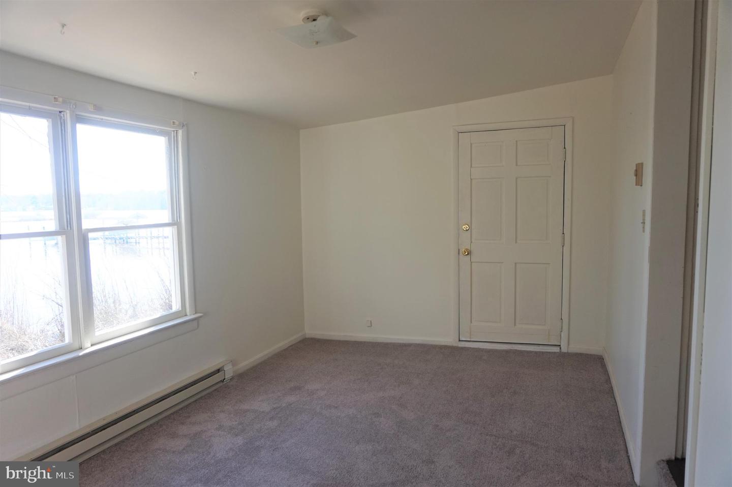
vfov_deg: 53.1
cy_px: 244
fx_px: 488
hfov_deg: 73.8
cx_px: 366
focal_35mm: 24
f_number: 4
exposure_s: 1/160
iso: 200
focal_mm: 16
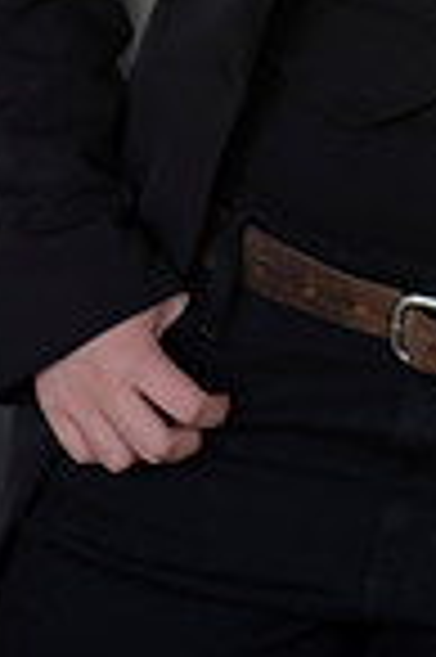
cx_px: 423
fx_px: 4771
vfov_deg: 7.7
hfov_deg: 5.2
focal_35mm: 262
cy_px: -342
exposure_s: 1/320
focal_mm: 85
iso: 200
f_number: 2.5
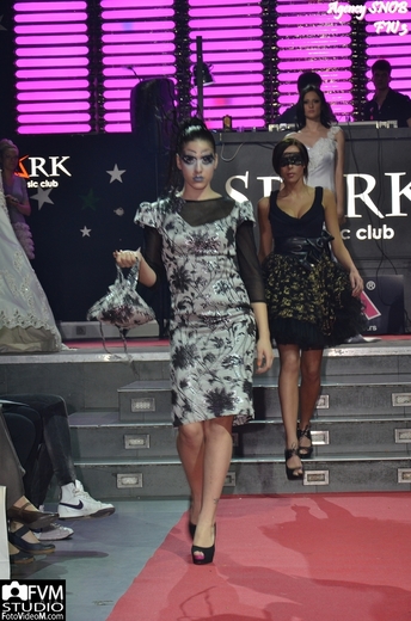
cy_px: 310
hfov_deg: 13.8
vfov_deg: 20.7
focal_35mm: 99
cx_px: 206
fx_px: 1704
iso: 800
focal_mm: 66
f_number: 7.1
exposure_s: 1/60
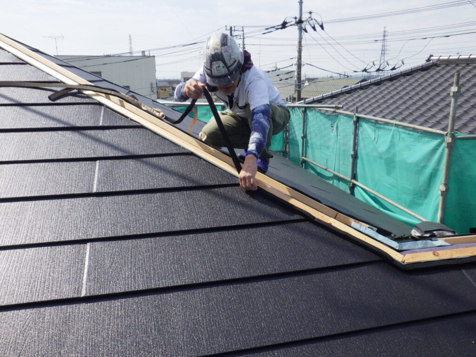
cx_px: 238
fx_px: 385
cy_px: 178
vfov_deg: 49.7
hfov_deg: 63.4
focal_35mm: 28
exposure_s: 1/1250
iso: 250
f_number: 4.2
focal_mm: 5
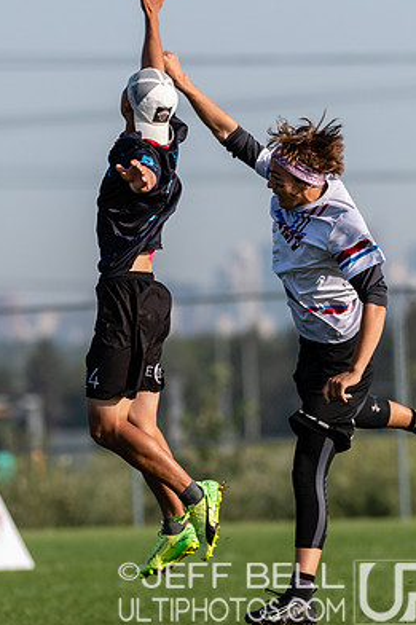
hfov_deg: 2.0
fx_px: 11657
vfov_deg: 3.1
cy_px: 282
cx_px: 120
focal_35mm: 672
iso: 220
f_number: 4
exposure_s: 1/1250
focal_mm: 260
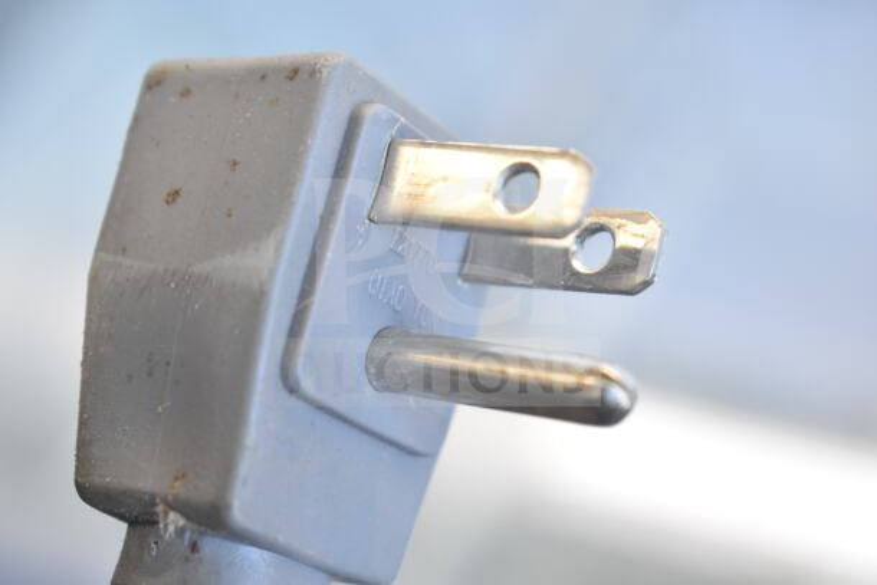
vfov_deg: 16.6
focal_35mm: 82
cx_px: 438
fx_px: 2010
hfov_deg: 24.6
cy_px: 292
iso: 1800
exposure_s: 1/100
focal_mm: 55
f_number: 5.6
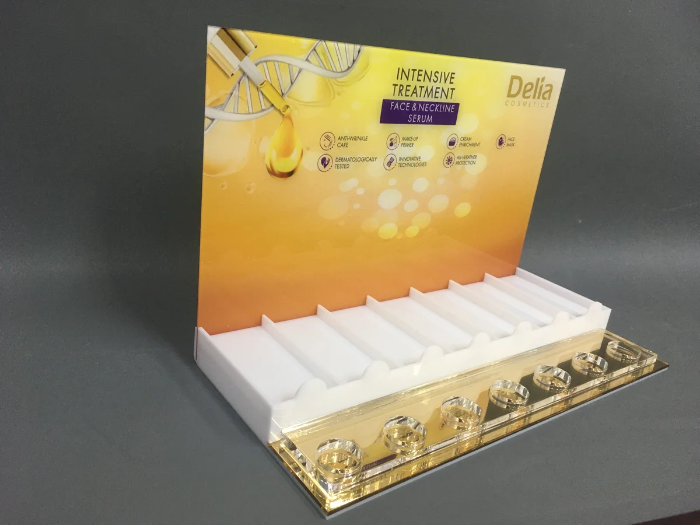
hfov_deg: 61.7
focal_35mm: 29
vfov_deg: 48.2
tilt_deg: -17.1
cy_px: 262
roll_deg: -8.7
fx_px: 586
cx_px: 350
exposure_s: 1/33
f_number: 2.2
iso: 64
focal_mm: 4.15
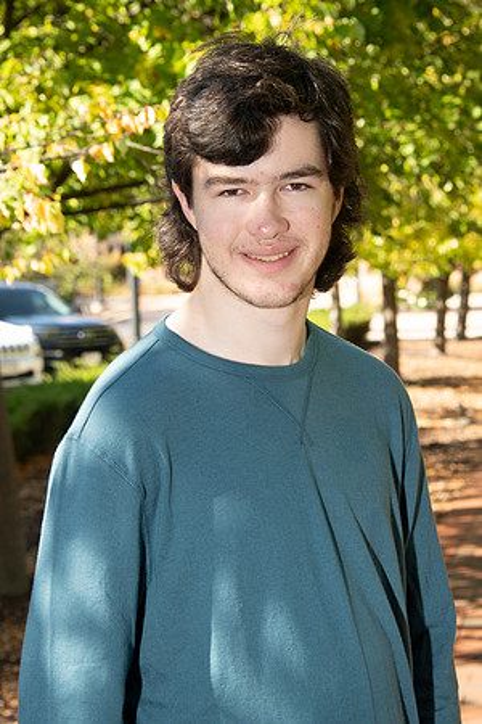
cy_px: 362
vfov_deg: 18.3
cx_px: 241
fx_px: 2249
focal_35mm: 112
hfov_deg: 12.2
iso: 800
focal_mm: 112
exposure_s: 1/160
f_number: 10
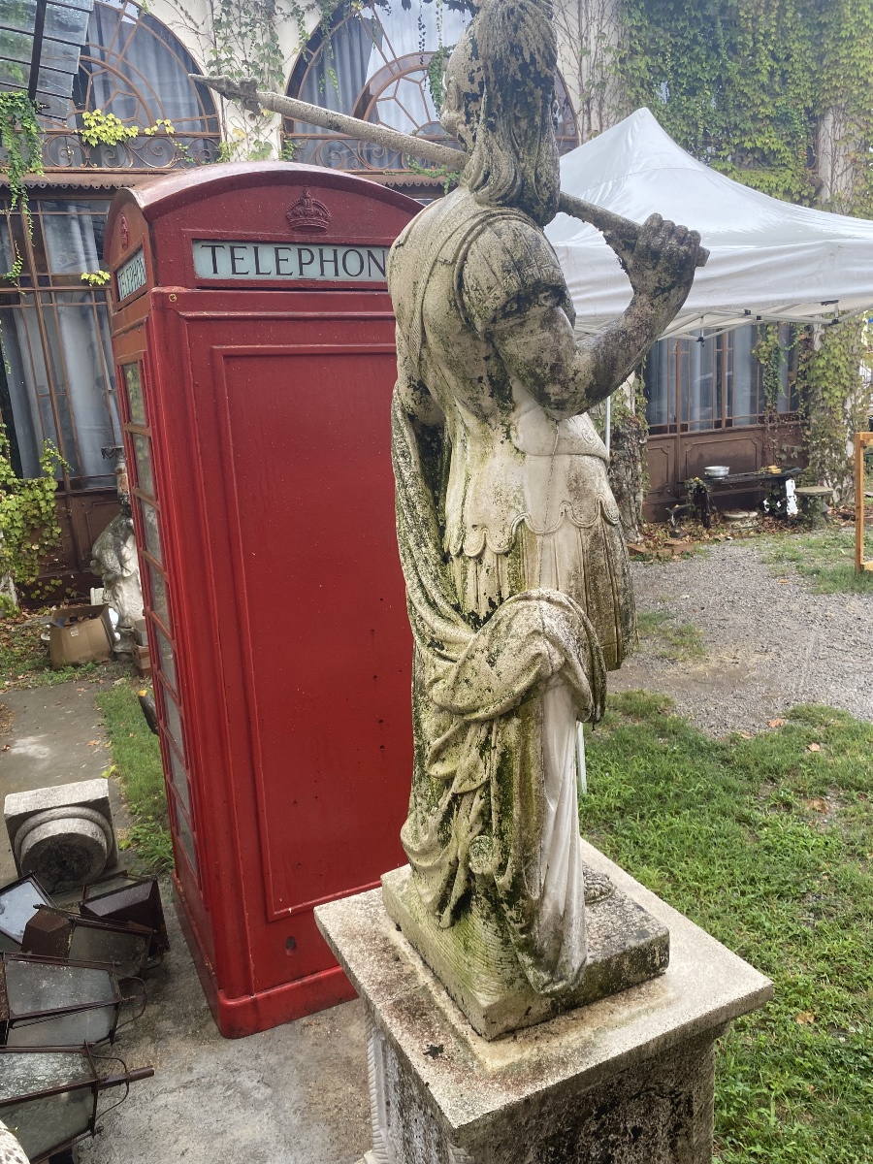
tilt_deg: -12.8
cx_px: 436
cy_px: 582
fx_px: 874
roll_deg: +4.2
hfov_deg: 53.1
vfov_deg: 67.3
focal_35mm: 26
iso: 32
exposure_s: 1/122
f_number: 1.8
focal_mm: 4.25
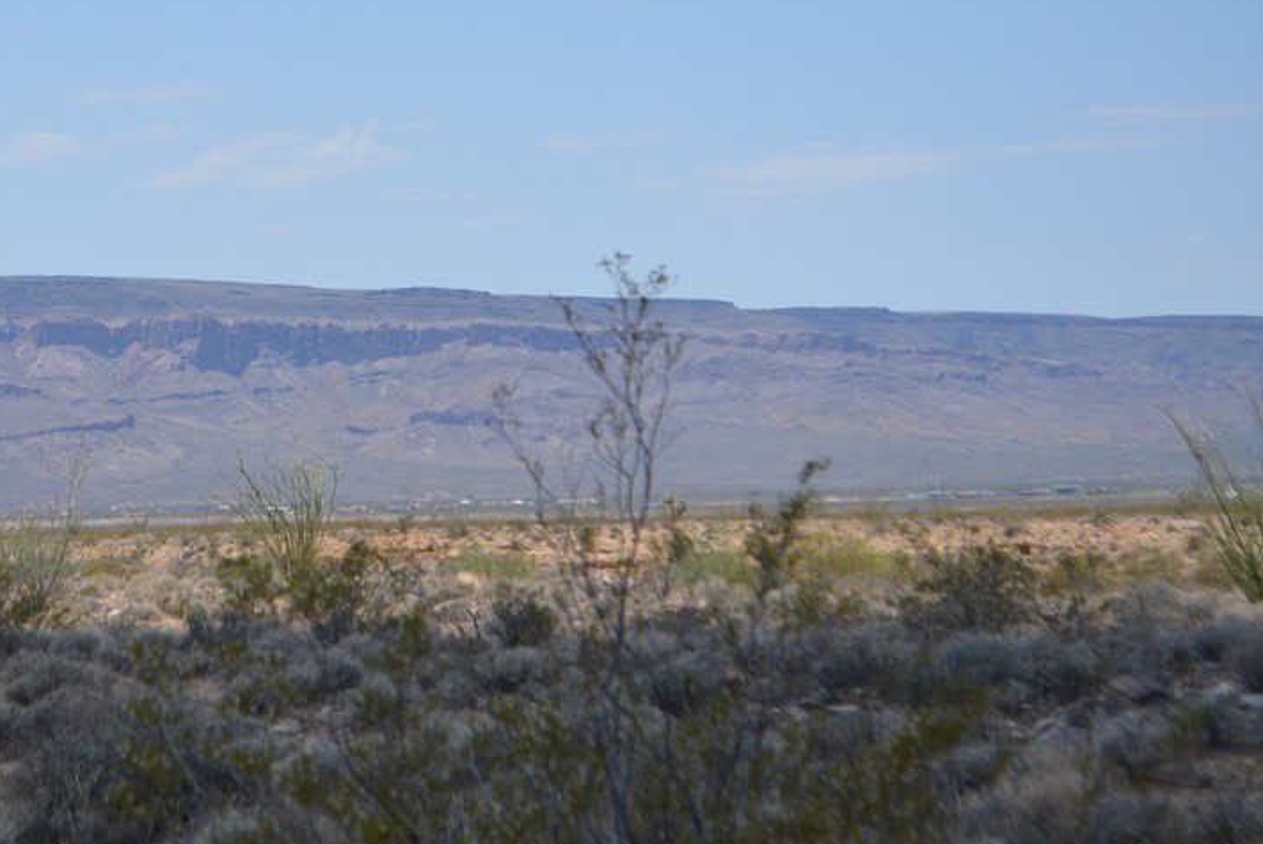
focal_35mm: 126
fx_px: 4415
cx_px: 304
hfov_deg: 16.2
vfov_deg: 10.9
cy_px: 377
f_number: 7.1
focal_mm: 55
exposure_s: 1/1600
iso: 400
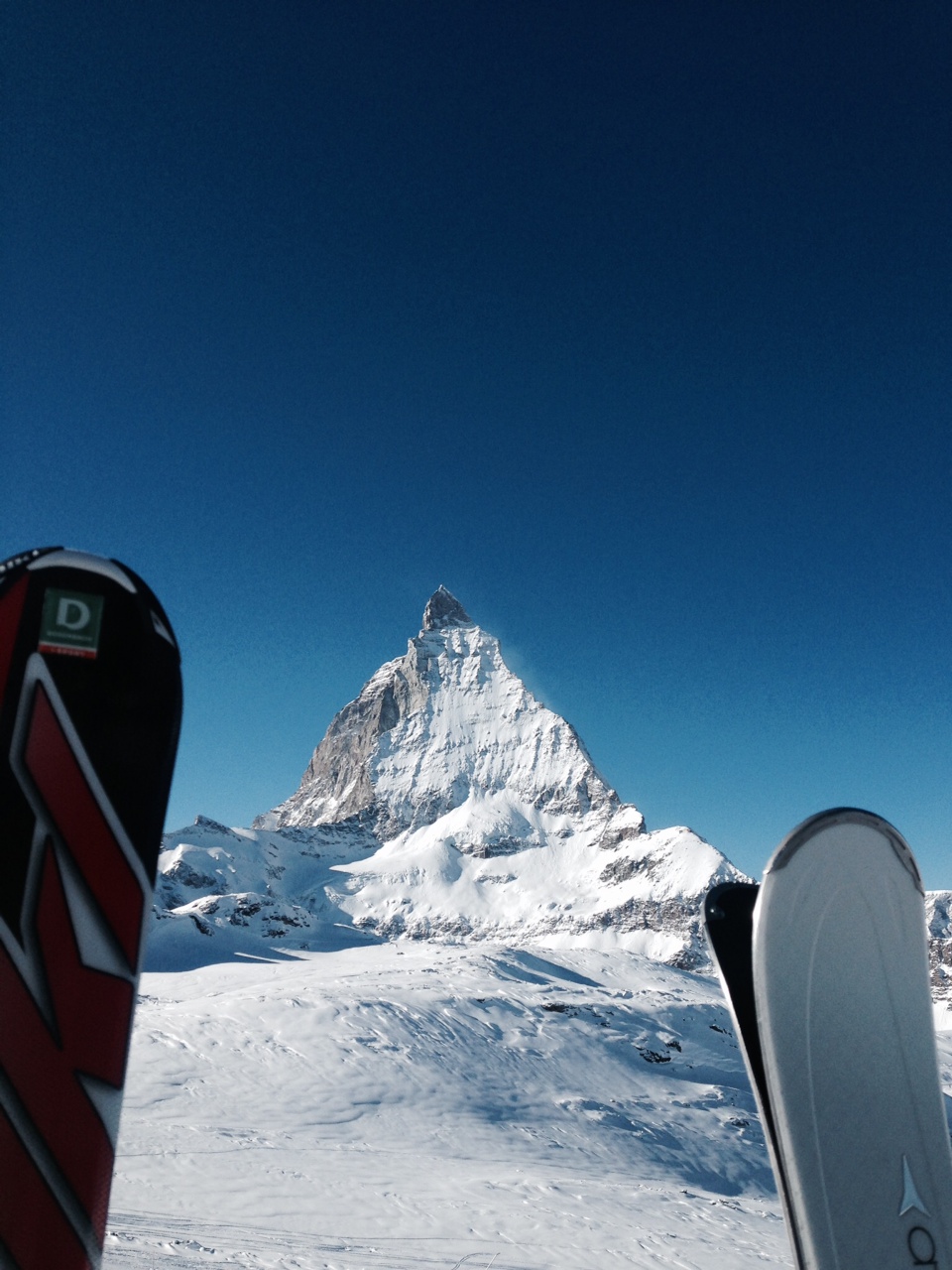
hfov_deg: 42.9
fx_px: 1210
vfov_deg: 55.4
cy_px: 635
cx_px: 476
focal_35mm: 33
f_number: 2.4
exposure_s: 1/3195
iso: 50
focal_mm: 4.12
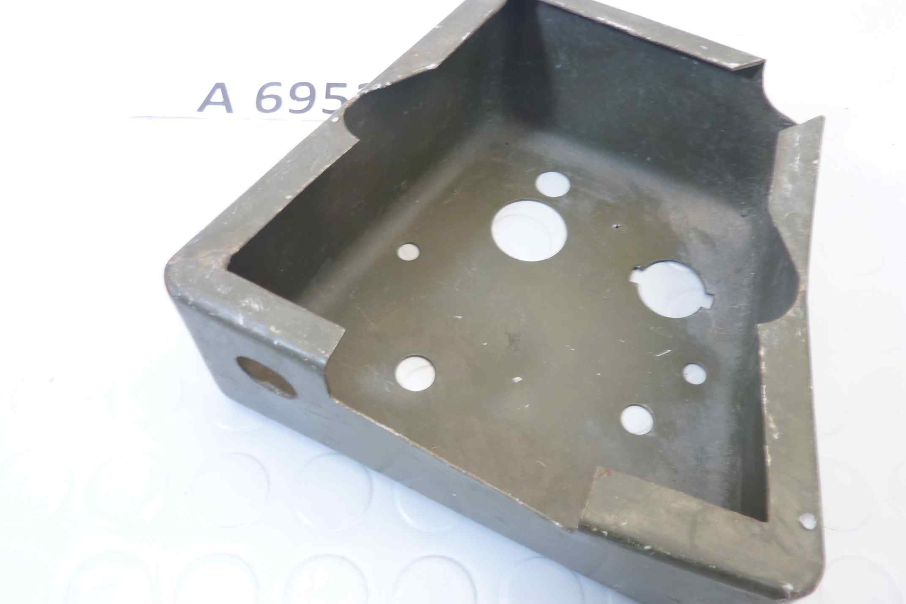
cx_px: 439
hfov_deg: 60.3
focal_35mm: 31
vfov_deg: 42.3
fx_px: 780
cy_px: 306
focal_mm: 4.1
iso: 80
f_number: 3.3
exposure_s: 1/8
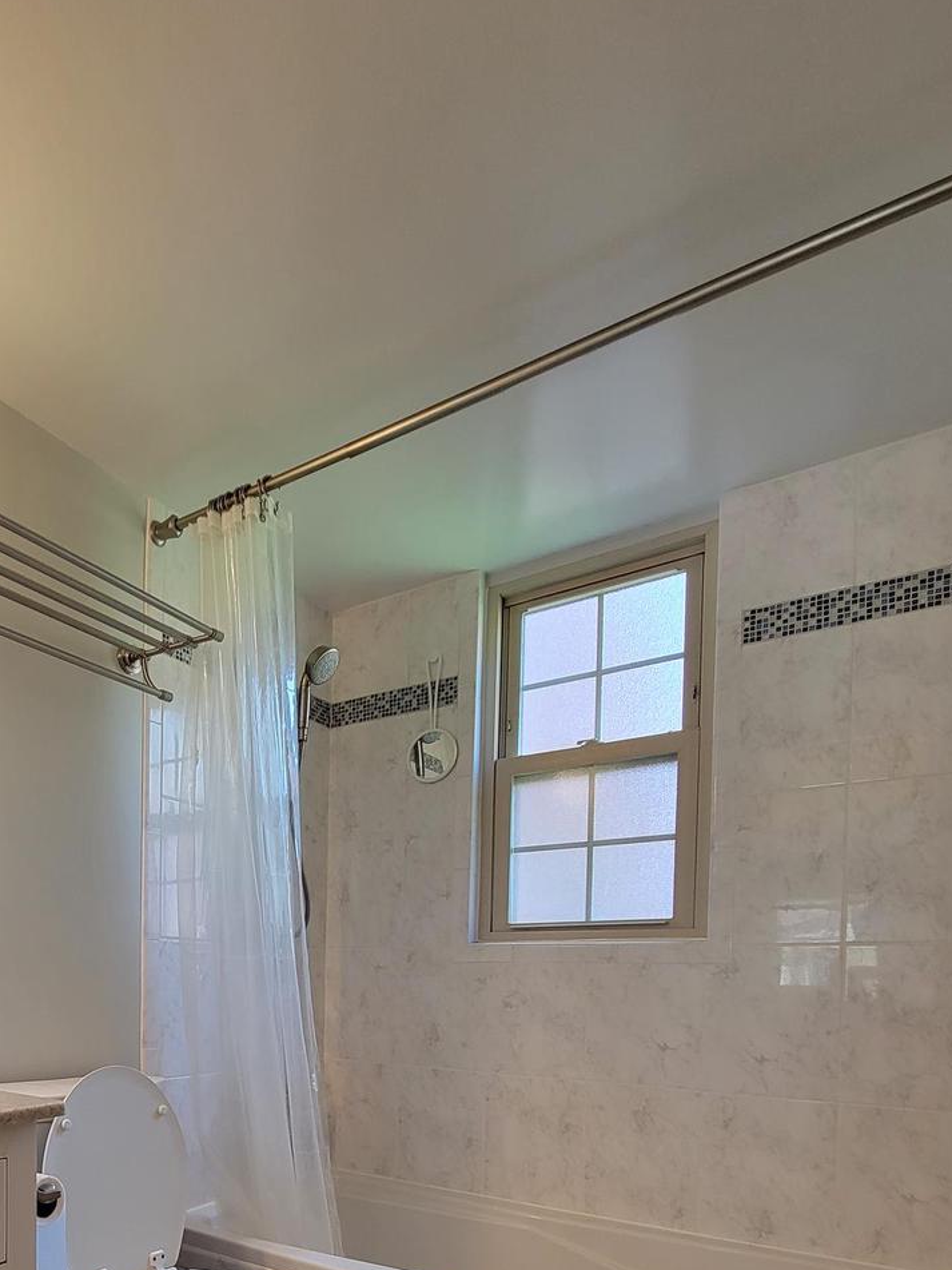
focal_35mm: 21
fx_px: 770
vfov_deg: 71.4
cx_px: 211
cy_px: 1007
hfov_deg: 59.2
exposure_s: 1/60
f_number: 2.2
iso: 160
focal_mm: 2.2
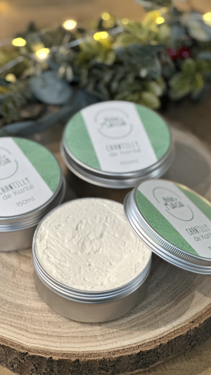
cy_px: 187
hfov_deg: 14.4
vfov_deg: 25.3
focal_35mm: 84
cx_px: 81
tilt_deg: -46.5
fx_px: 836
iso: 400
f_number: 2.8
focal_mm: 9
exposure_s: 1/37
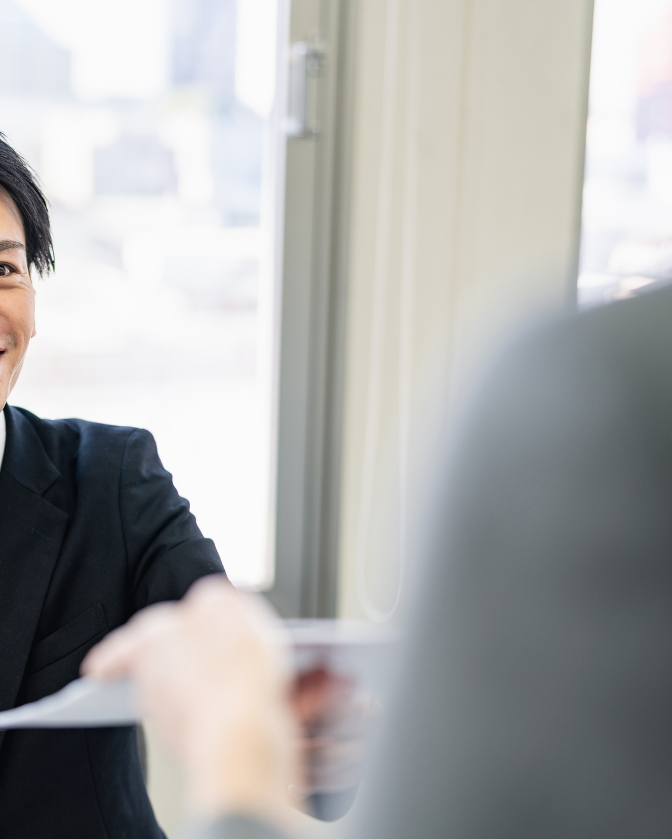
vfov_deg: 26.8
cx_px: 98
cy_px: 422
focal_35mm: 71
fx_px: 1765
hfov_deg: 21.2
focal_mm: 50
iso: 100
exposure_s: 1/200
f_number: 1.8
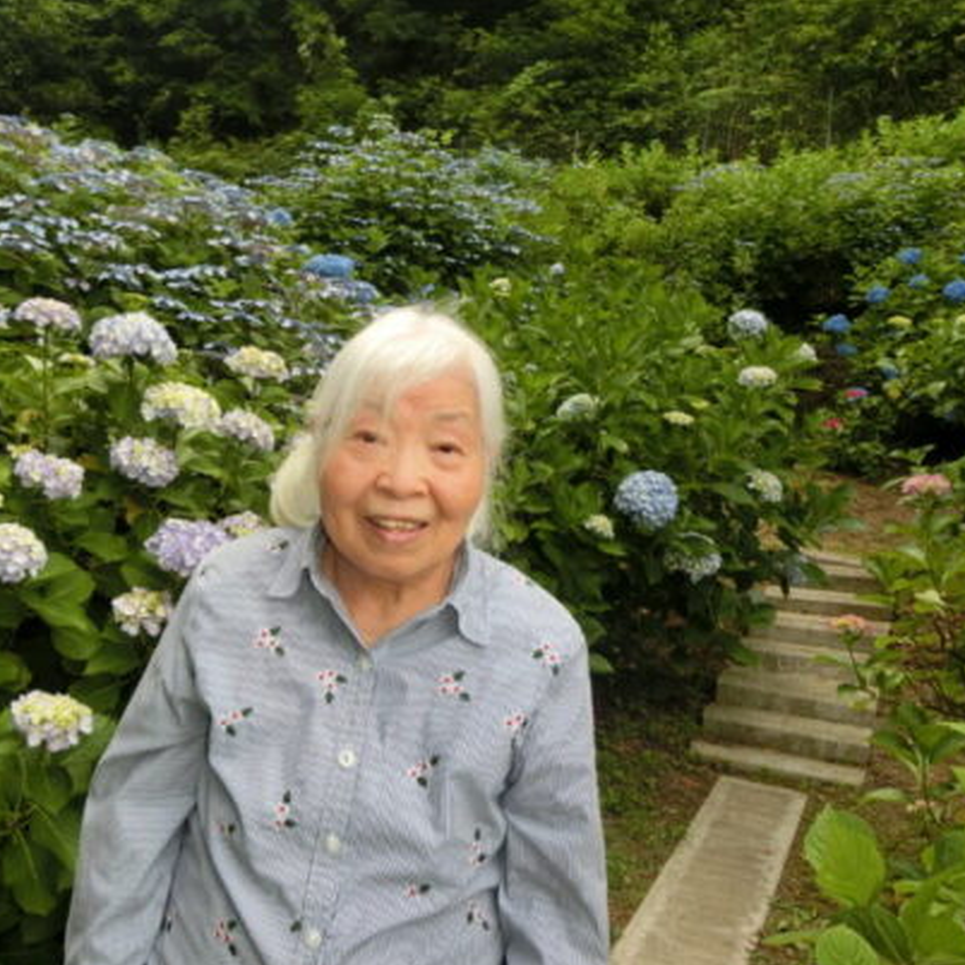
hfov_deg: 48.5
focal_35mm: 33
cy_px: 458
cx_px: 290
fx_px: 1041
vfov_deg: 49.7
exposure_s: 1/250
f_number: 3.5
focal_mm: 4.5
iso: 80
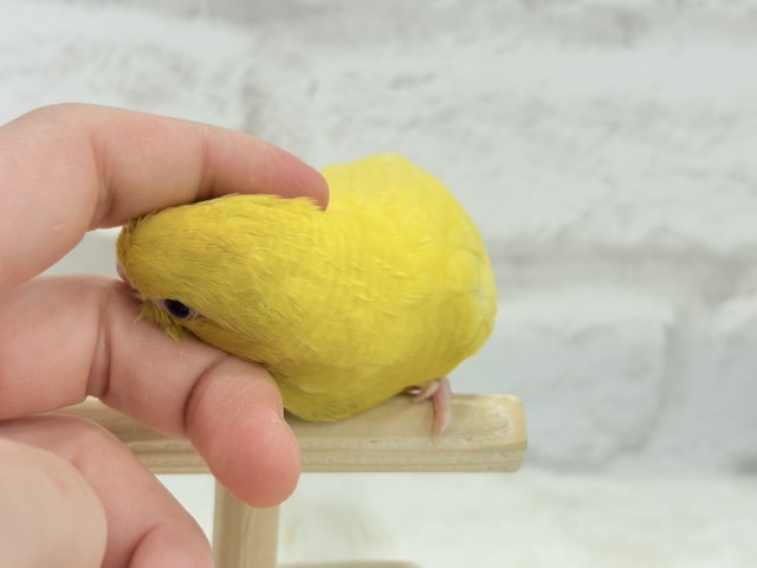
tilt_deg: -8.3
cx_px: 378
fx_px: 1137
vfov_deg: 28.0
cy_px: 284
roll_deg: -1.9
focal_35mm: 52
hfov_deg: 36.8
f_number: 1.6
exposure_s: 1/100
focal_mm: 5.96
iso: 64
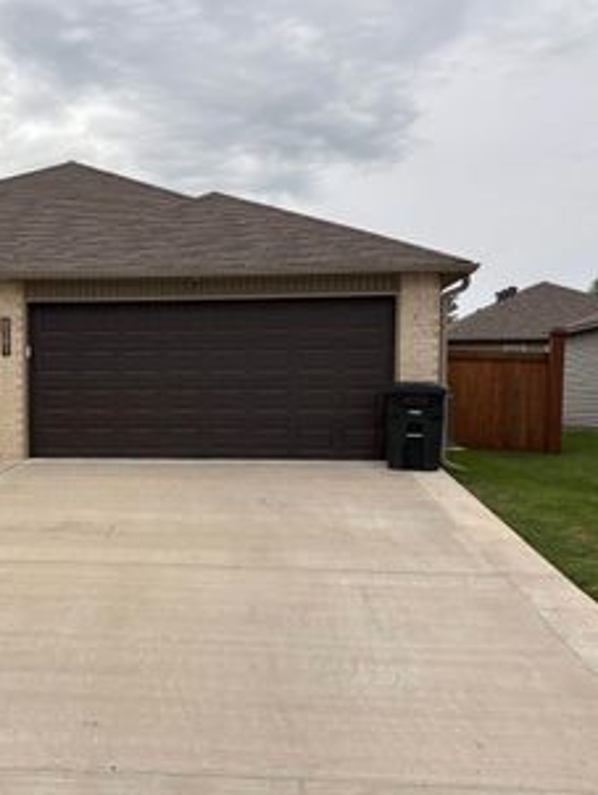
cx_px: 124
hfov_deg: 32.8
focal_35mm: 43
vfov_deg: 43.7
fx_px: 989
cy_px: 446
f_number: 1.6
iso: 50
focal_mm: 5.96
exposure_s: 1/444
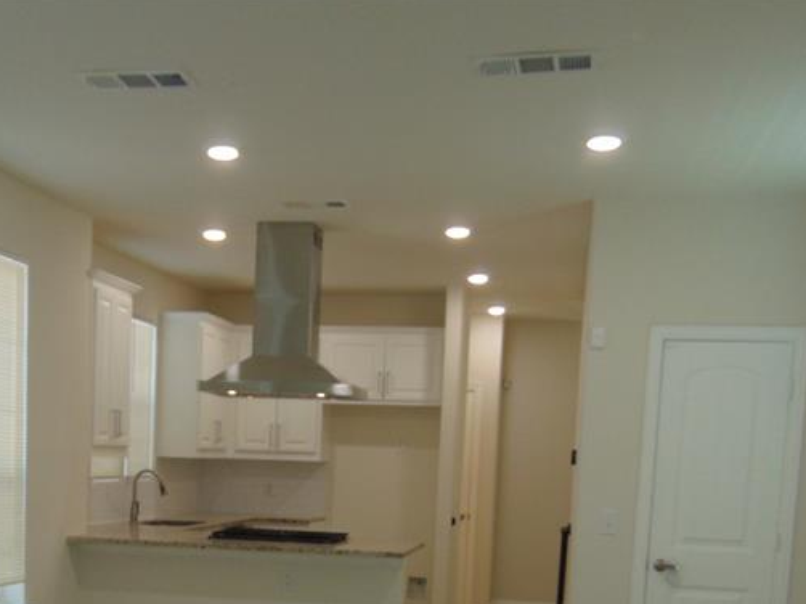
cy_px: 610
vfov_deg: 26.9
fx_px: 1187
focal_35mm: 51
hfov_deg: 37.1
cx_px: 273
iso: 80
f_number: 3
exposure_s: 1/30
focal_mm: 4.5
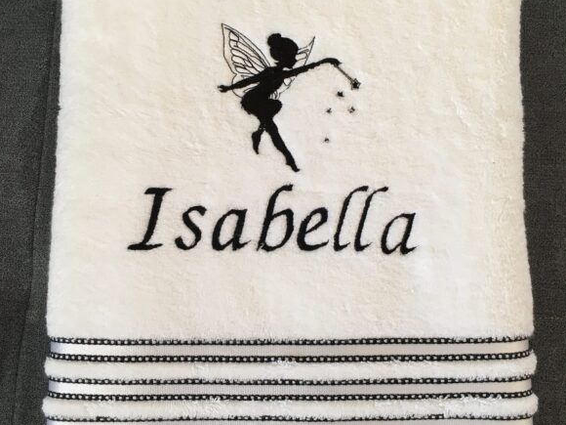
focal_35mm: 30
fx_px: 491
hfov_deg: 60.0
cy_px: 211
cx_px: 278
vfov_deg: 46.8
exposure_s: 1/33
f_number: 2.2
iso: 64
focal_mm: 4.15
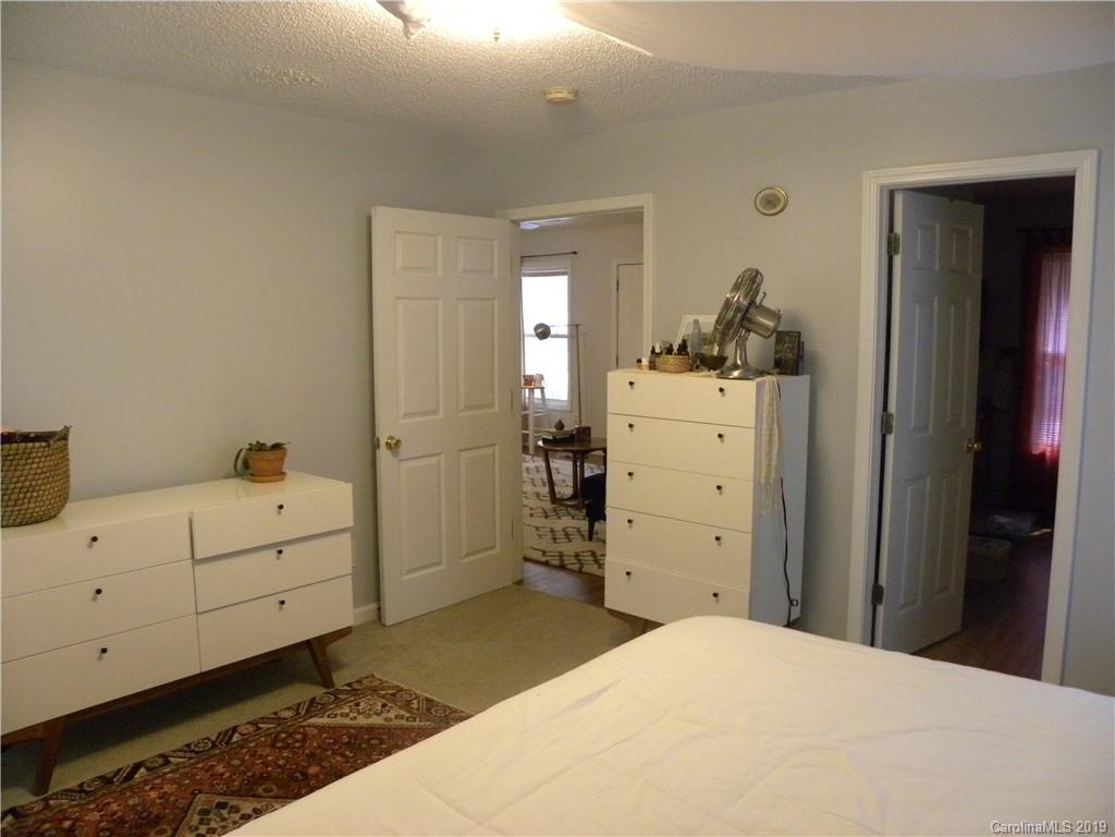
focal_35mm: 26
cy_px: 418
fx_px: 837
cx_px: 558
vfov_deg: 53.1
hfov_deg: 67.3
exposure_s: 1/44.3
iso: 400
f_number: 2.8
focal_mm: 4.6
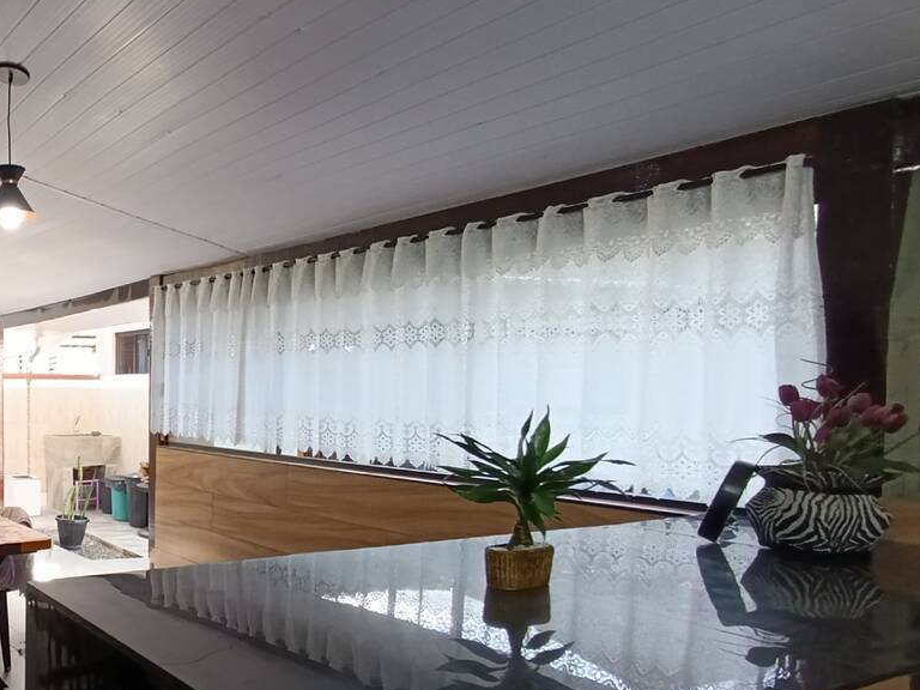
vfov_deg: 46.5
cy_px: 424
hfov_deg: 51.6
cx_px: 65
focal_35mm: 30
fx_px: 797
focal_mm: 1.65
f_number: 2.2
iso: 250
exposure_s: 1/120
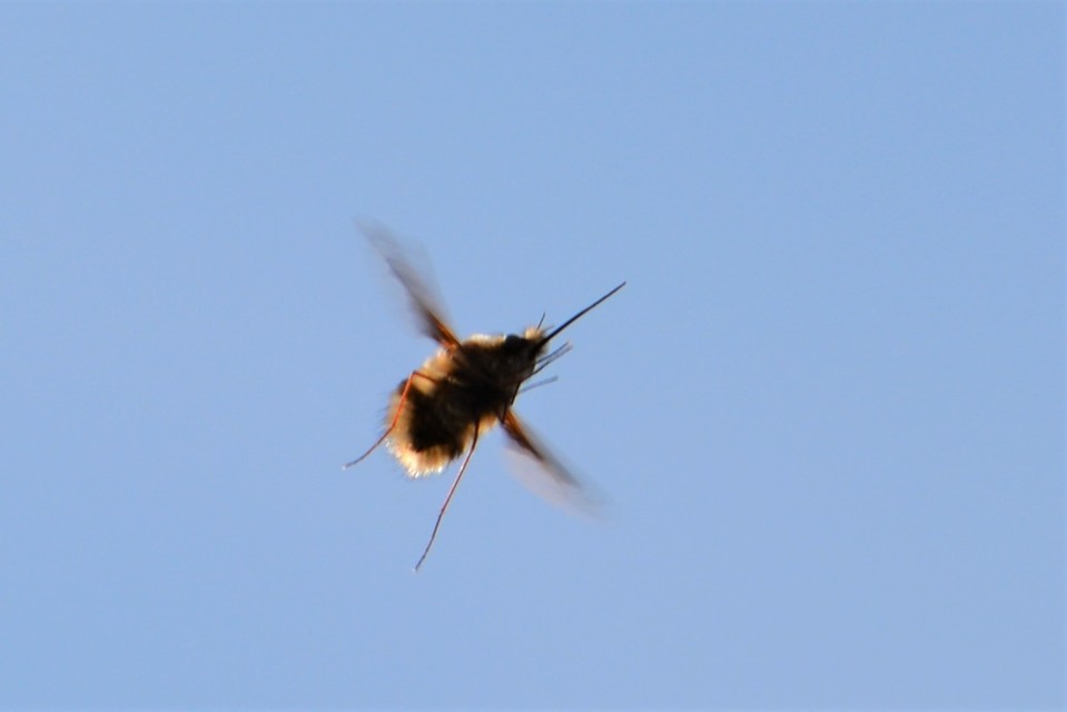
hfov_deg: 10.5
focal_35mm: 195
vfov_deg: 7.0
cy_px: 356
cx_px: 534
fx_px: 5781
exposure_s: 1/320
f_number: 9
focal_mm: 130
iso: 100
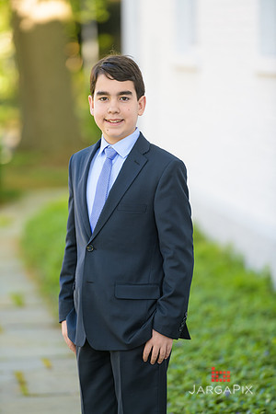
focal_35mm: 200
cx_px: 138
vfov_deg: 10.3
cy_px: 207
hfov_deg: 6.9
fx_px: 2300
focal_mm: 200
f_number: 3.2
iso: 400
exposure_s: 1/500
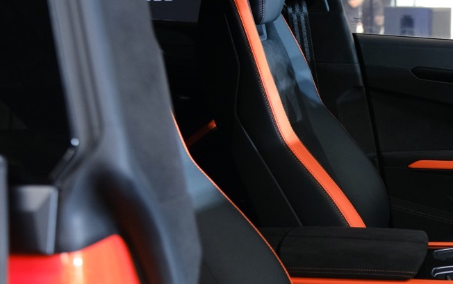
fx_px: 864
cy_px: 211
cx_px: 426
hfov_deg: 28.0
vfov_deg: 18.5
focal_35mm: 70
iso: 2000
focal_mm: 23
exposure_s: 1/160
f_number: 2.5
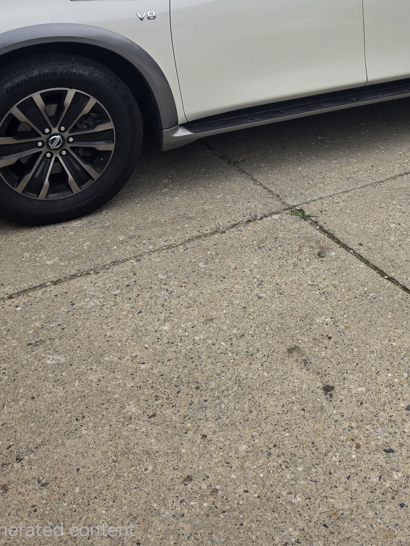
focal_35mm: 43
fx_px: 679
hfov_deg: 33.1
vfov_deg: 40.1
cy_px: 40
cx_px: 298
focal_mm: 6.3
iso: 80
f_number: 1.7
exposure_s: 1/1667
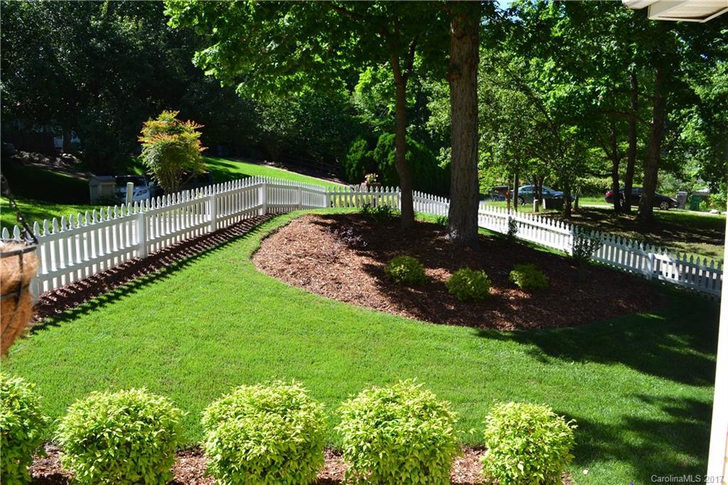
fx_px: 606
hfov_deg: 61.9
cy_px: 242
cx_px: 364
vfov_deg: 43.6
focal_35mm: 30
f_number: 10
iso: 400
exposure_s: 1/250
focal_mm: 20
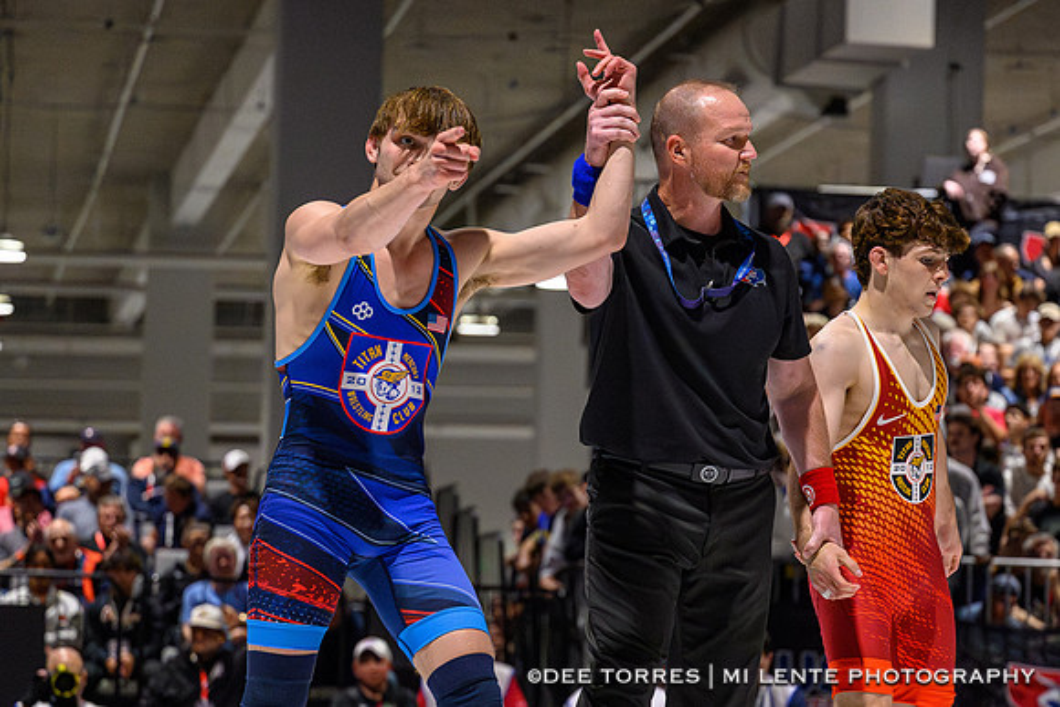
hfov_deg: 16.2
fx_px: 3714
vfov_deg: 10.9
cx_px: 555
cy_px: 447
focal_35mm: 126
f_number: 2.8
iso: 9000
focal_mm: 73
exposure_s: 1/800
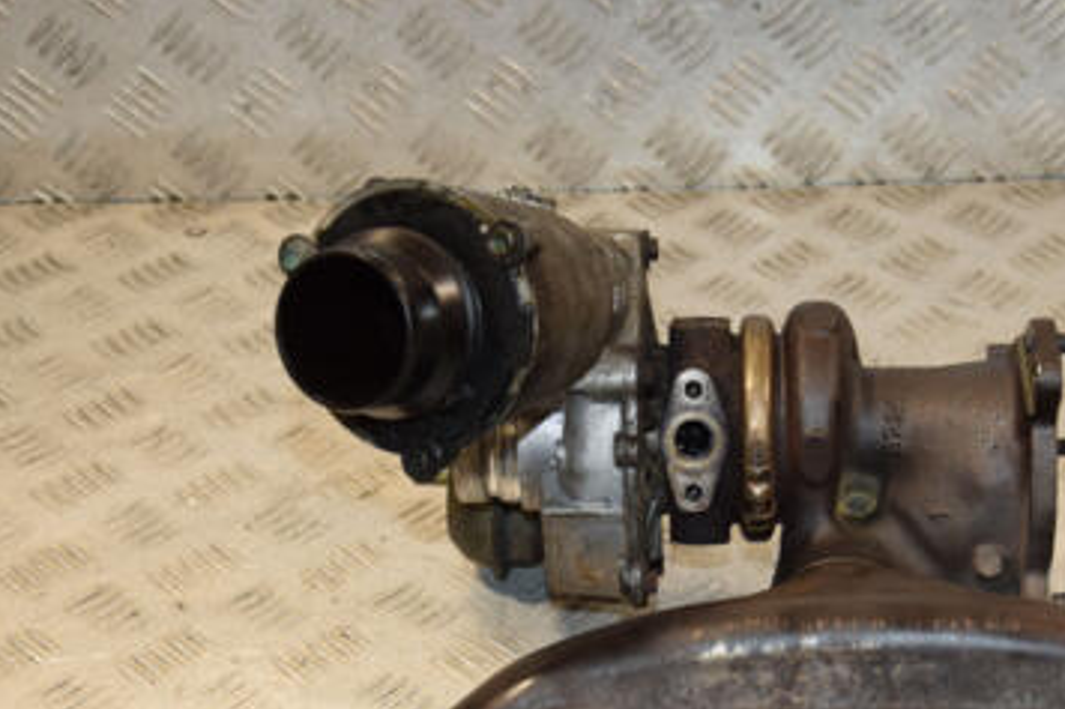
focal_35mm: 86
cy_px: 497
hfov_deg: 23.6
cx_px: 673
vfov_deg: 15.8
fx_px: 2543
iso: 800
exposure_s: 1/200
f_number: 5.6
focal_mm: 34
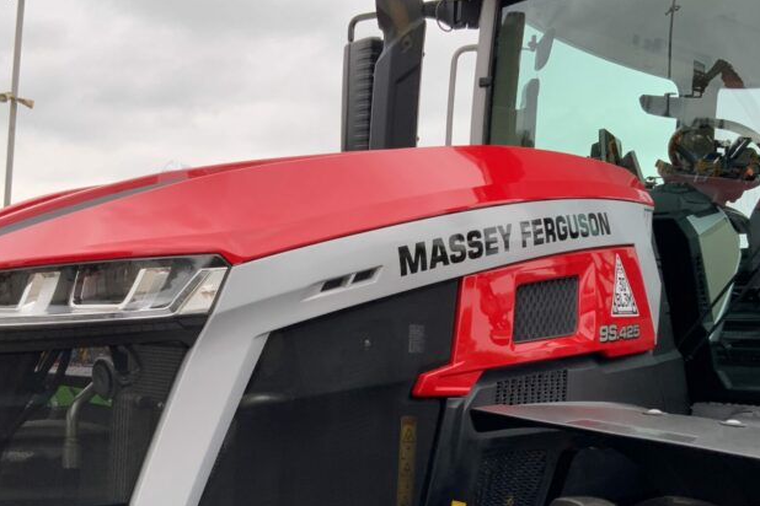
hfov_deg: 39.6
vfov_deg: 26.5
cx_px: 349
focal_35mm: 50
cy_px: 410
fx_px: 1055
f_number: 1.8
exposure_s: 1/146
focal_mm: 3
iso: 16
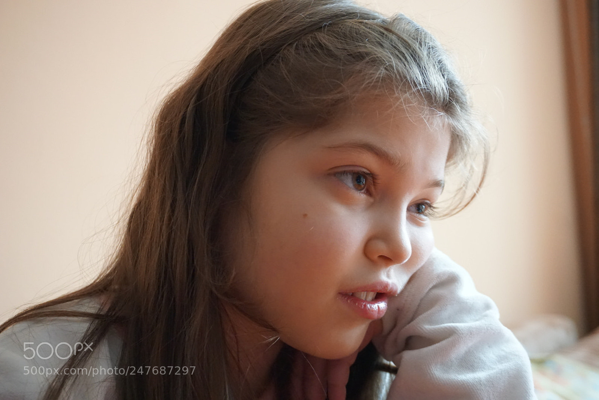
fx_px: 749
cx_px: 300
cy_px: 200
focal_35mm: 45
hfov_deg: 43.6
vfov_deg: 29.9
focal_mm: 30
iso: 3200
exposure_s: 1/40
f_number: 5
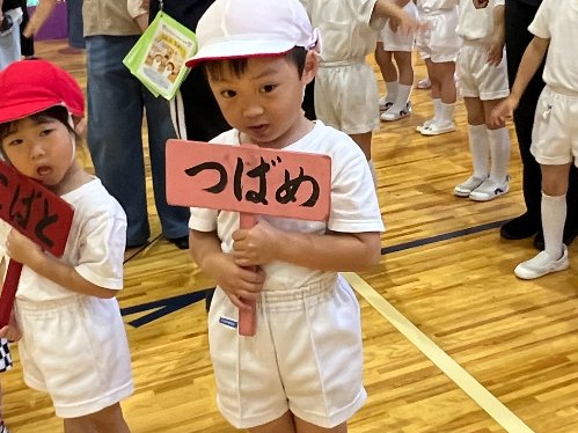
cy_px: 221
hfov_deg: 38.0
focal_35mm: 50
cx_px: 352
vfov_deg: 29.1
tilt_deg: -23.4
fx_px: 835
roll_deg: +1.2
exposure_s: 1/100
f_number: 1.8
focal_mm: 1.57
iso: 200
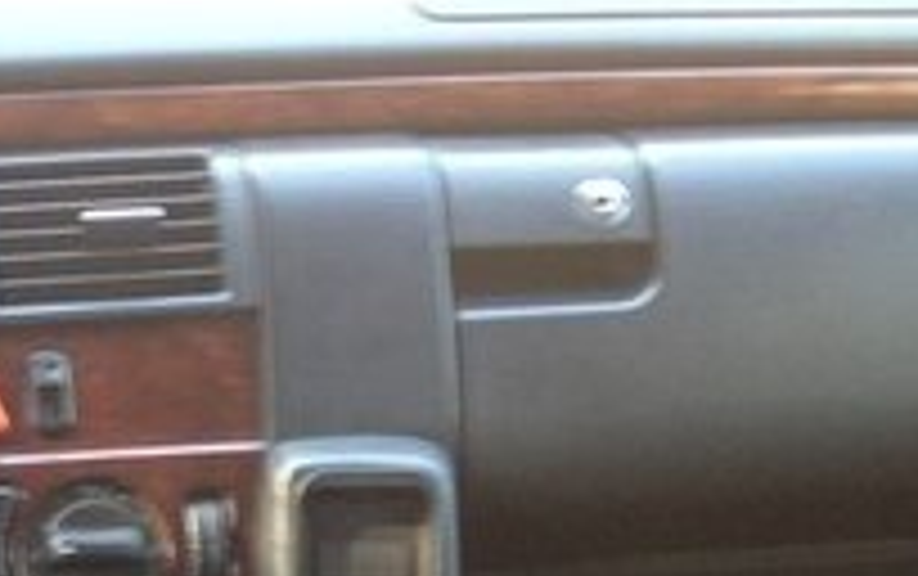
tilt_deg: -27.9
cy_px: 790
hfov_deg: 16.6
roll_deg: +2.8
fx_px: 3006
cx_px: -184
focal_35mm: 120
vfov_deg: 10.7
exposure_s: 1/20
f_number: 2.4
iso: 64
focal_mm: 4.28
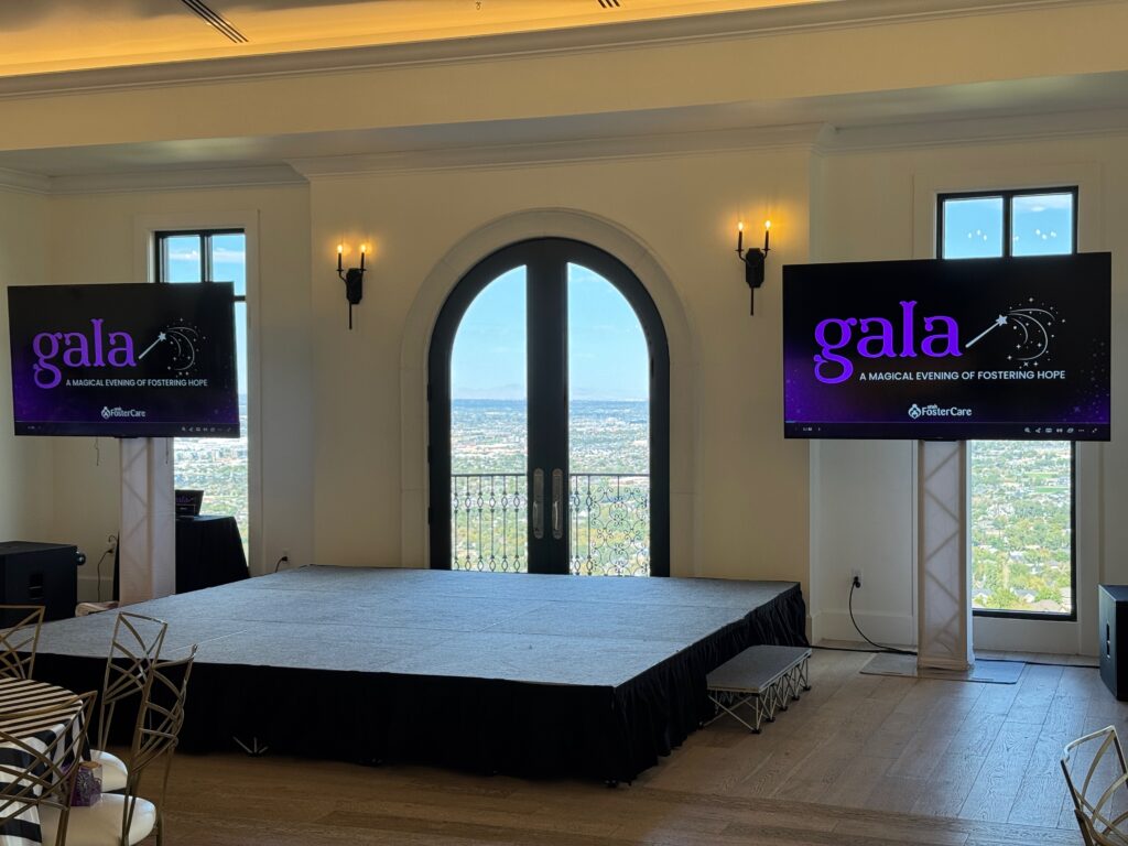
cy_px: 423
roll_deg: +0.4
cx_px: 564
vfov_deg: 30.3
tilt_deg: -2.1
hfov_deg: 39.7
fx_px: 1564
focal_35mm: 48
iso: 64
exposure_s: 1/270
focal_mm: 6.76
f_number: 1.78
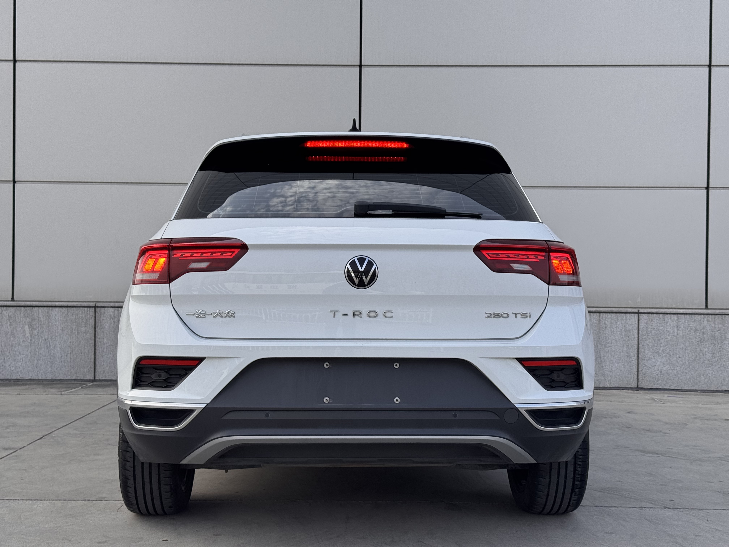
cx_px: 364
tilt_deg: +0.1
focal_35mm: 48
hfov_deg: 39.7
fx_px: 1011
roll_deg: -0.8
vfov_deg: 30.3
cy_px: 274
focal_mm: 6.76
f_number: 1.78
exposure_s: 1/2252
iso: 64
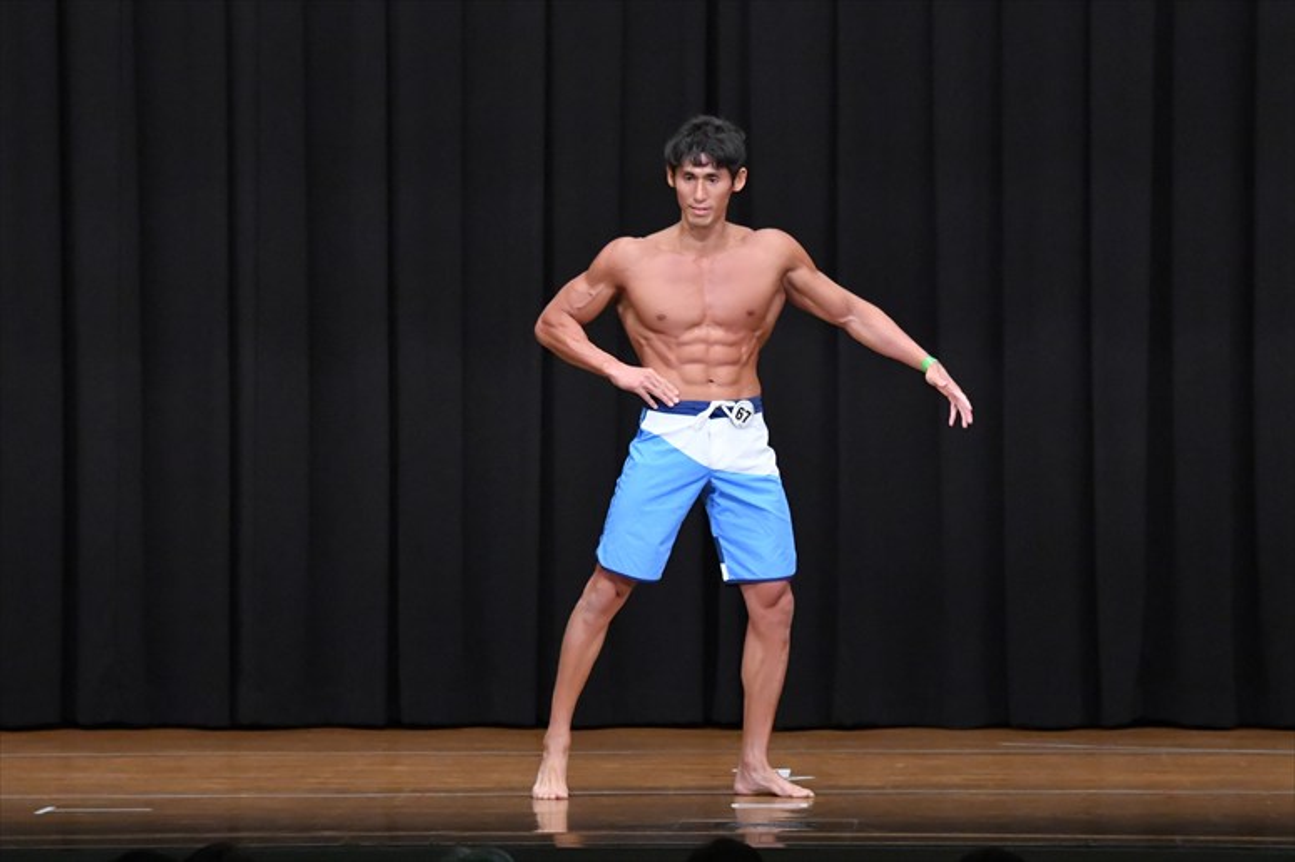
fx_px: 7263
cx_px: 648
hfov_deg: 10.2
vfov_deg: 6.8
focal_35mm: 202
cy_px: 431
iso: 8000
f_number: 5.6
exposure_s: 1/400
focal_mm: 135
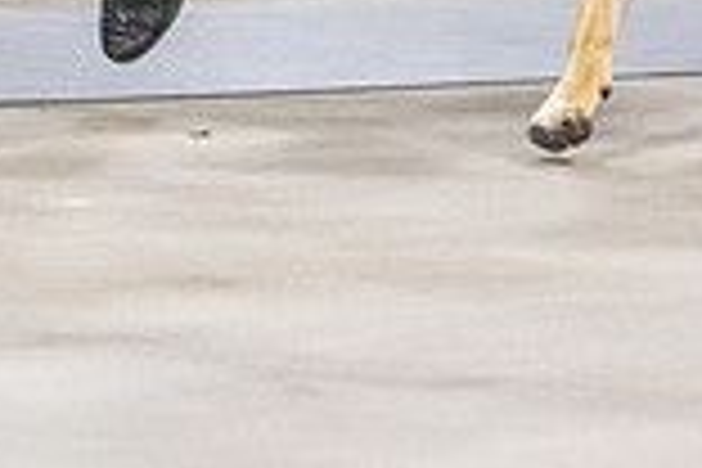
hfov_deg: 4.5
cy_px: -385
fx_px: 8891
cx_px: 477
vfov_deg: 3.0
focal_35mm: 456
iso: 6400
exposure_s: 1/320
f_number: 3.2
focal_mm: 123
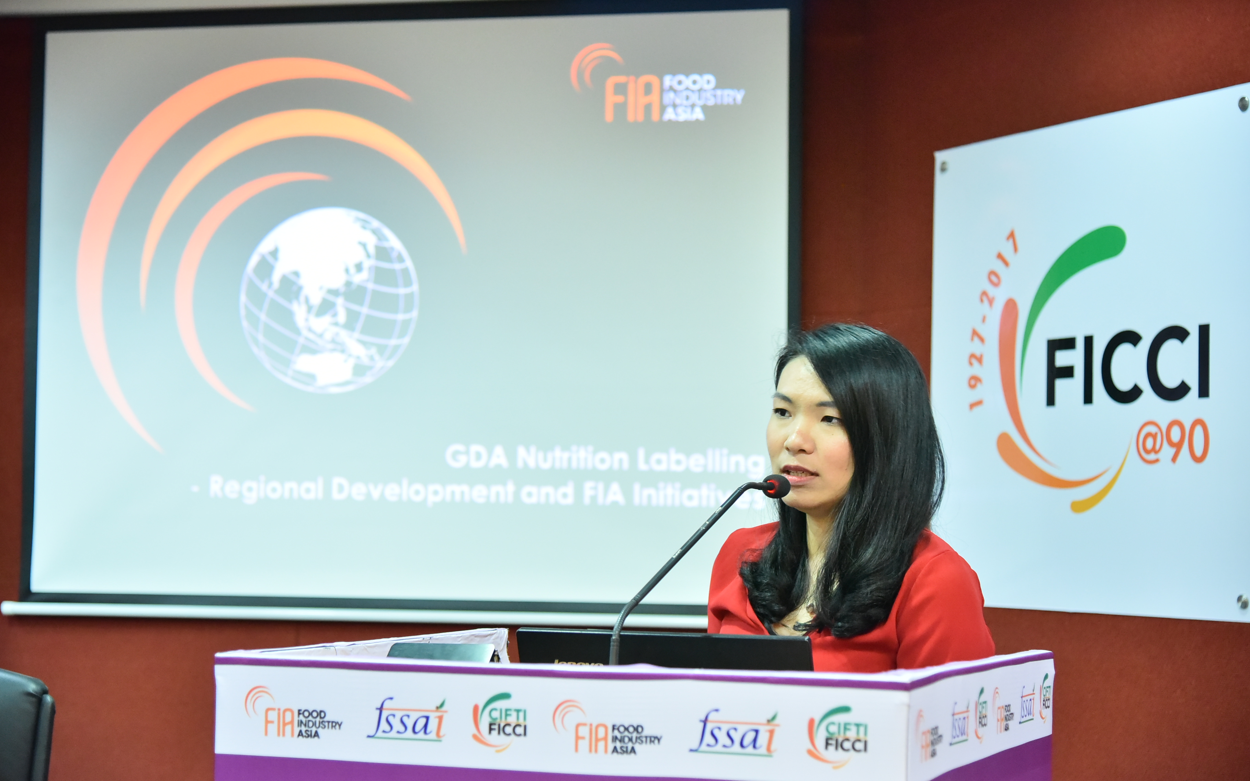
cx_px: 624
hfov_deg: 30.6
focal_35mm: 67
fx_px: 2282
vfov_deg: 19.4
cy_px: 389
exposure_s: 1/100
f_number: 4
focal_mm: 65
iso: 4000
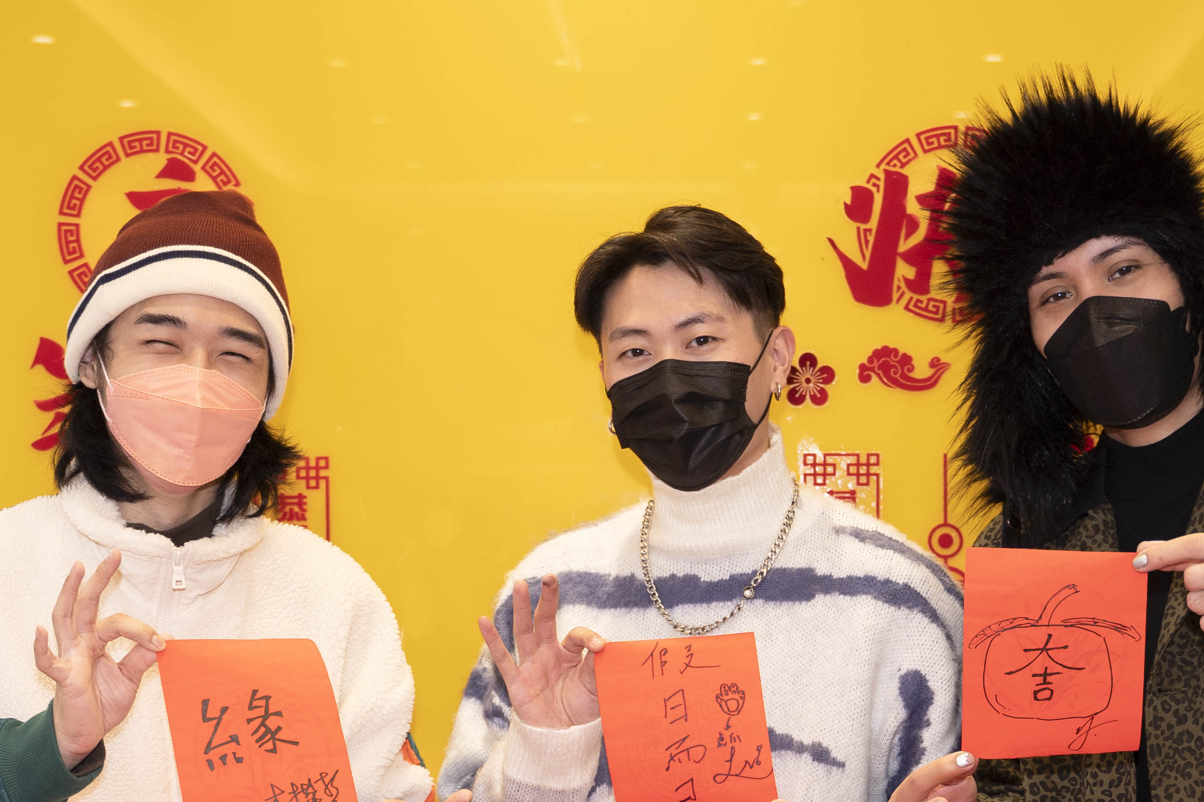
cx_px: 652
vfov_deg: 16.6
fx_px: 2709
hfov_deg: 25.1
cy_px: 740
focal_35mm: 81
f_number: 2.8
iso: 400
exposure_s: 1/200
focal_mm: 33
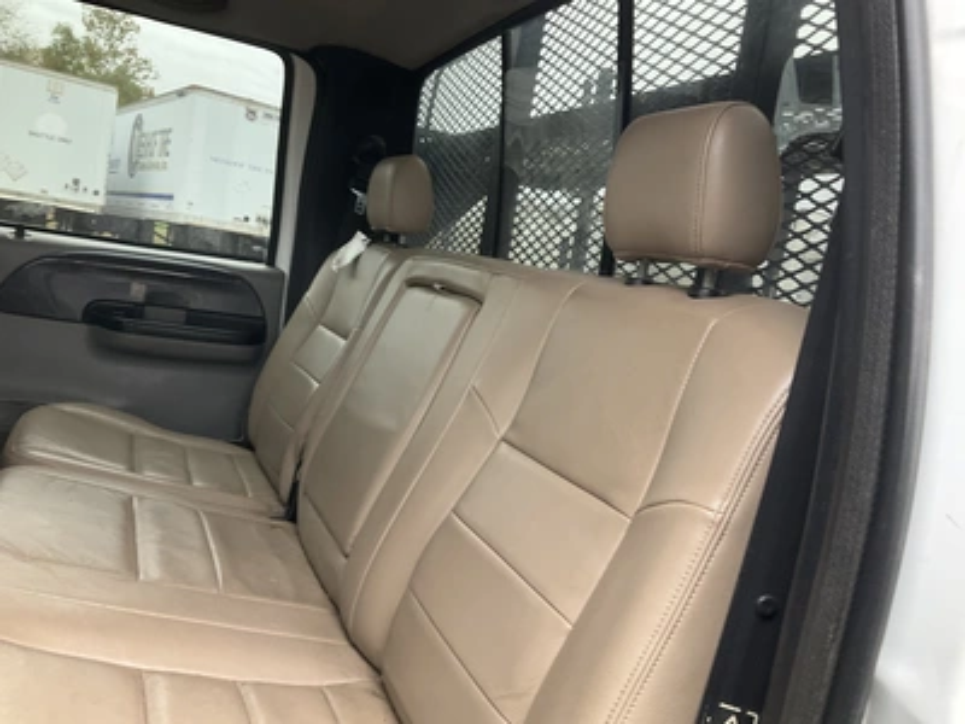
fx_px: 808
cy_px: 362
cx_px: 482
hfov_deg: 61.7
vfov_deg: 48.2
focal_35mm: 29
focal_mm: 3
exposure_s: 1/94
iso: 64
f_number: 1.8
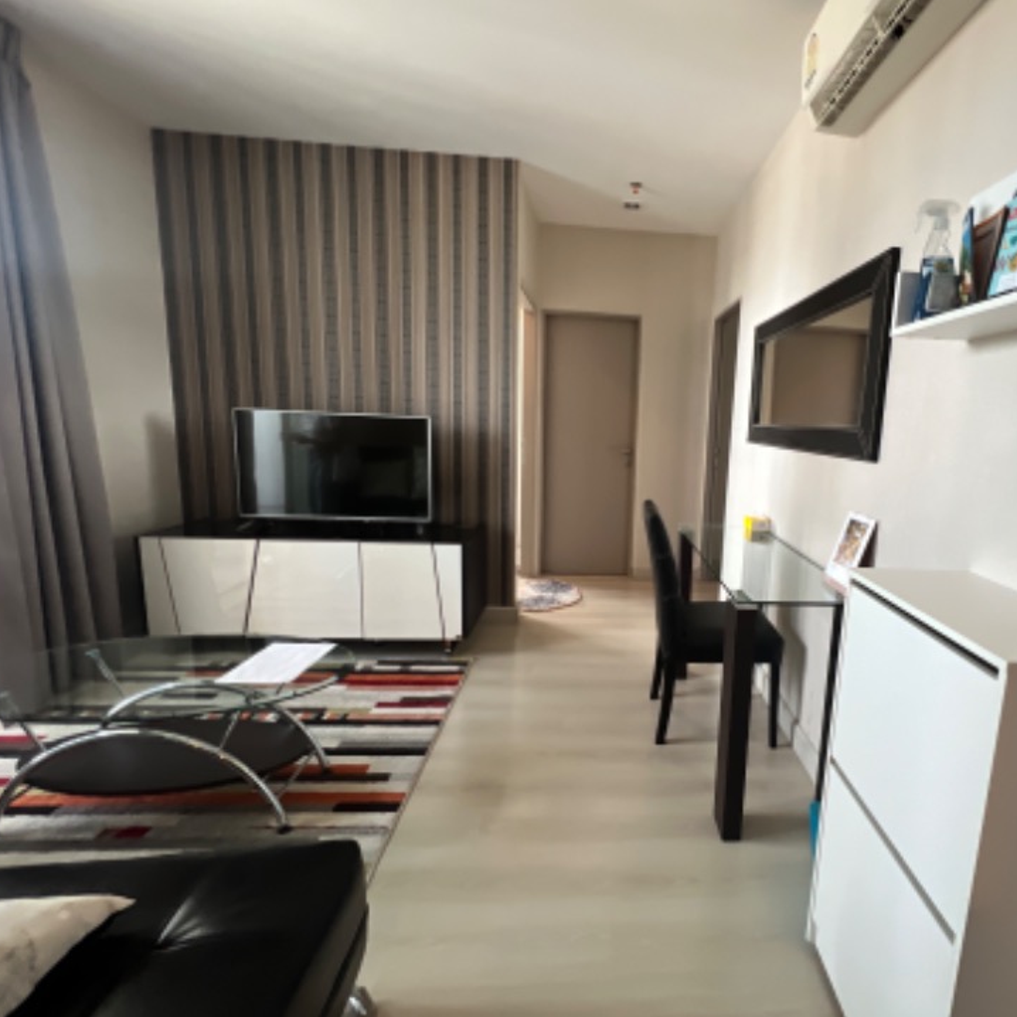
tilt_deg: -6.1
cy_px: 508
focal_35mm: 16
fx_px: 532
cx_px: 644
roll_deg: -0.8
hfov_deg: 85.5
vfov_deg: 87.4
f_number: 1.8
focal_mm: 1.57
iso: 250
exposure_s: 1/100
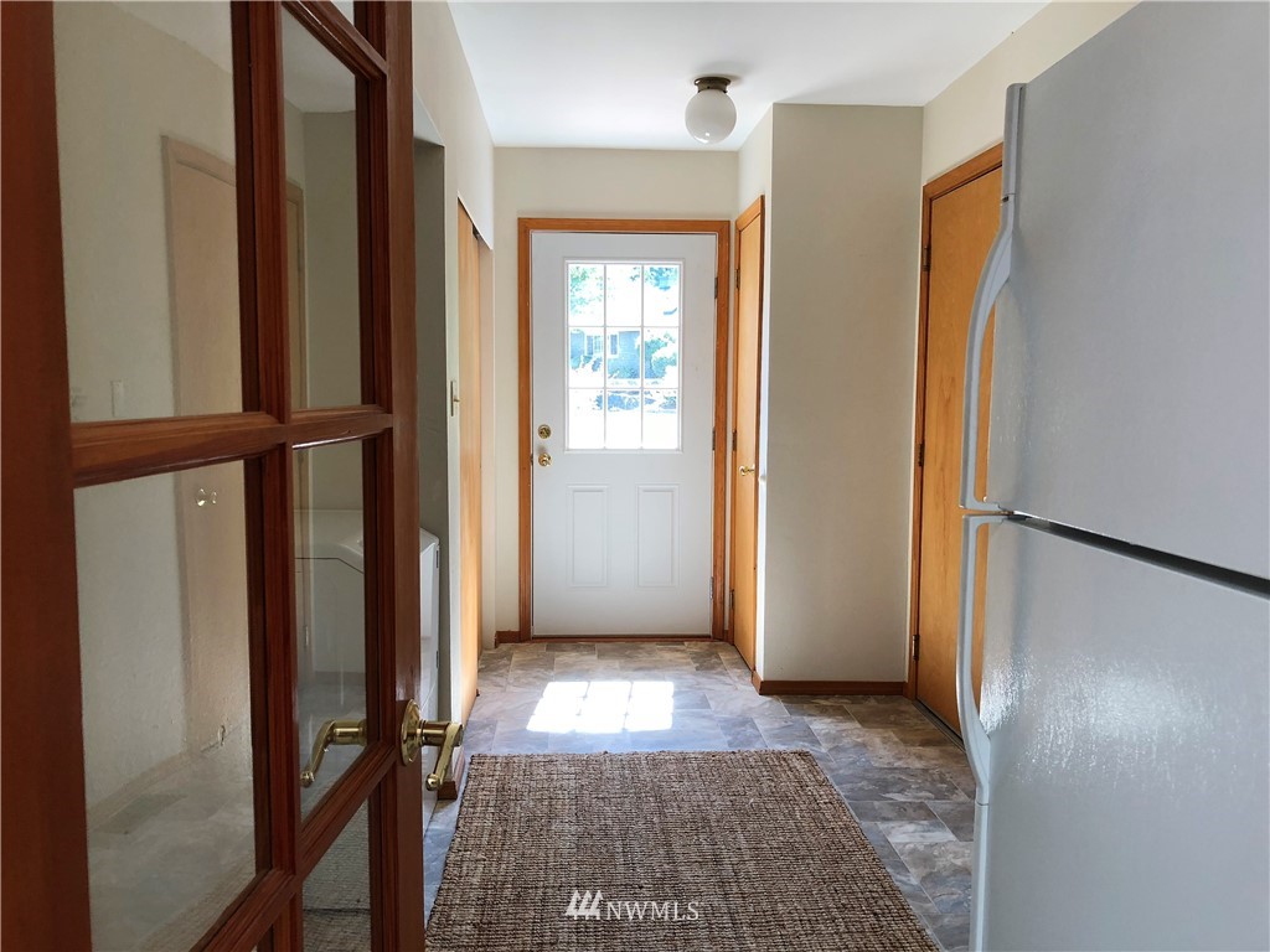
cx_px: 635
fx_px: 1027
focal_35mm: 28
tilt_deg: -6.8
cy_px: 476
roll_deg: -0.8
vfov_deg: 49.7
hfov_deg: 63.4
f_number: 1.8
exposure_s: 1/40
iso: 25
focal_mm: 3.99
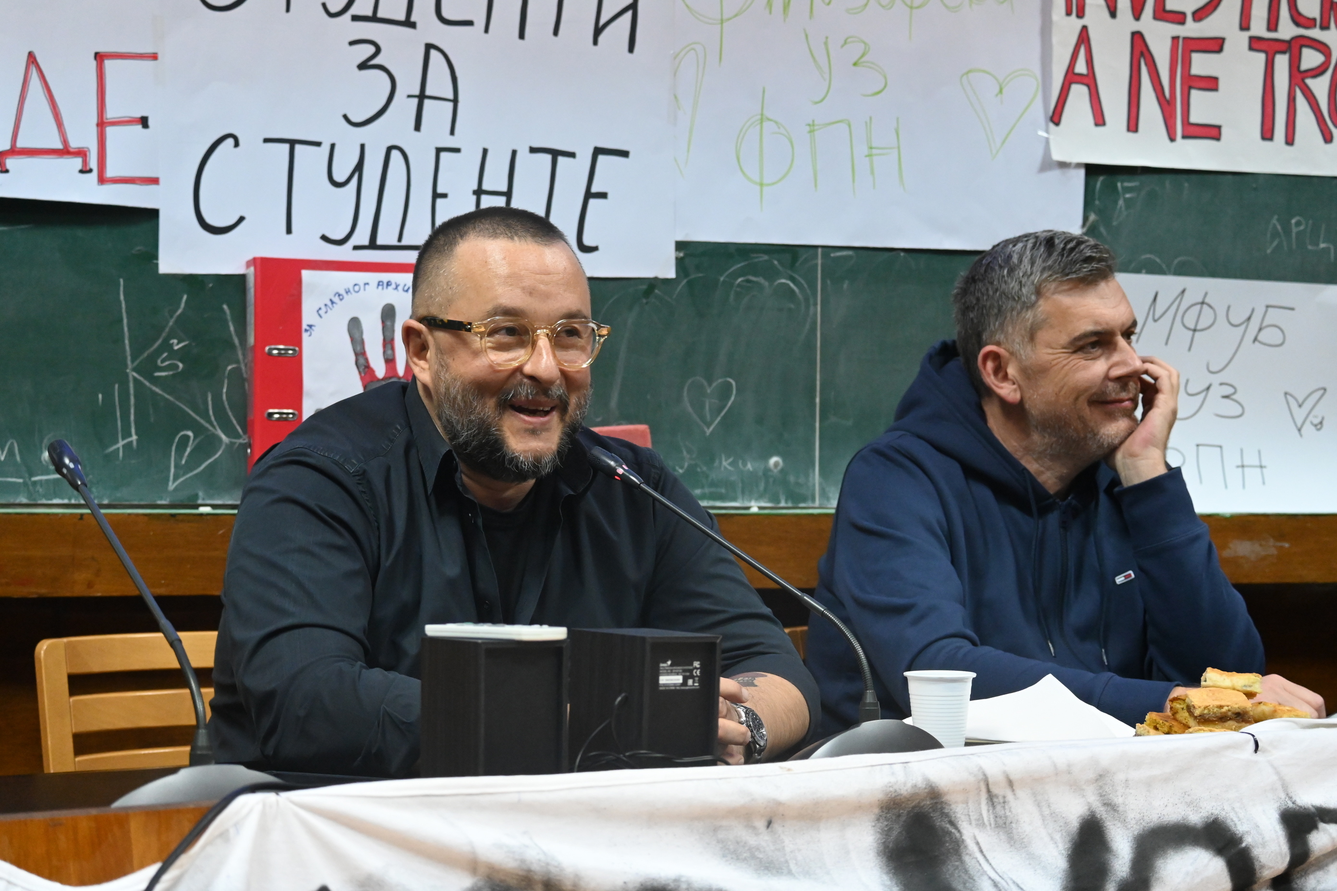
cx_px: 668
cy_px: 446
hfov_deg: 27.0
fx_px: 2785
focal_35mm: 75
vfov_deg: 18.2
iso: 3200
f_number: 4.5
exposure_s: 1/60
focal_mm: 50
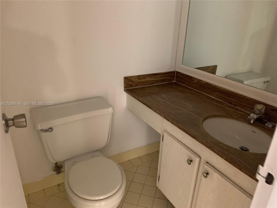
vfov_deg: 53.1
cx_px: 138
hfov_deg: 67.3
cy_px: 104
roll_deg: -0.5
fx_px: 208
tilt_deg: -19.6
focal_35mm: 26
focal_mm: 4.25
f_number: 1.8
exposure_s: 1/30
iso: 640
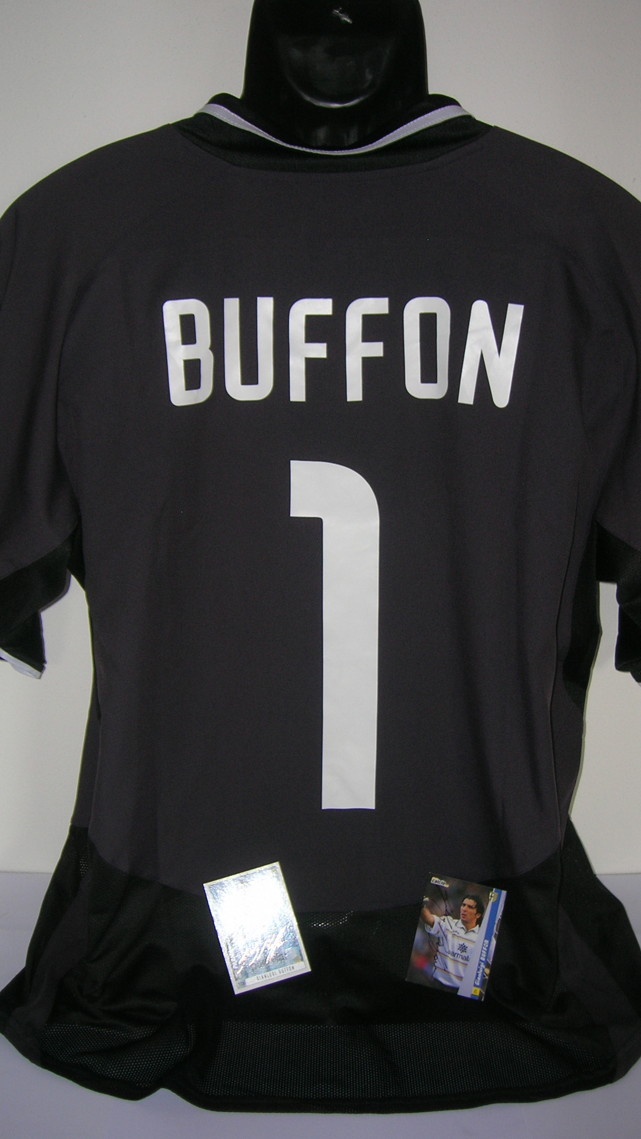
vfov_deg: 52.8
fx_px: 1148
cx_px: 340
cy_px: 557
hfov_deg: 31.2
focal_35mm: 38
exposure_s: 1/60.1
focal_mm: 5.7
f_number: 2.9
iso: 50
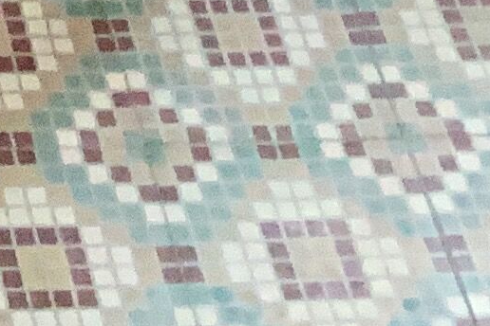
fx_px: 2776
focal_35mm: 204
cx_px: -587
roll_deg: -2.2
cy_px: -817
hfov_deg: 9.3
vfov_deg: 6.0
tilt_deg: -36.0
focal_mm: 3.3
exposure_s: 1/33
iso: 400
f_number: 2.4
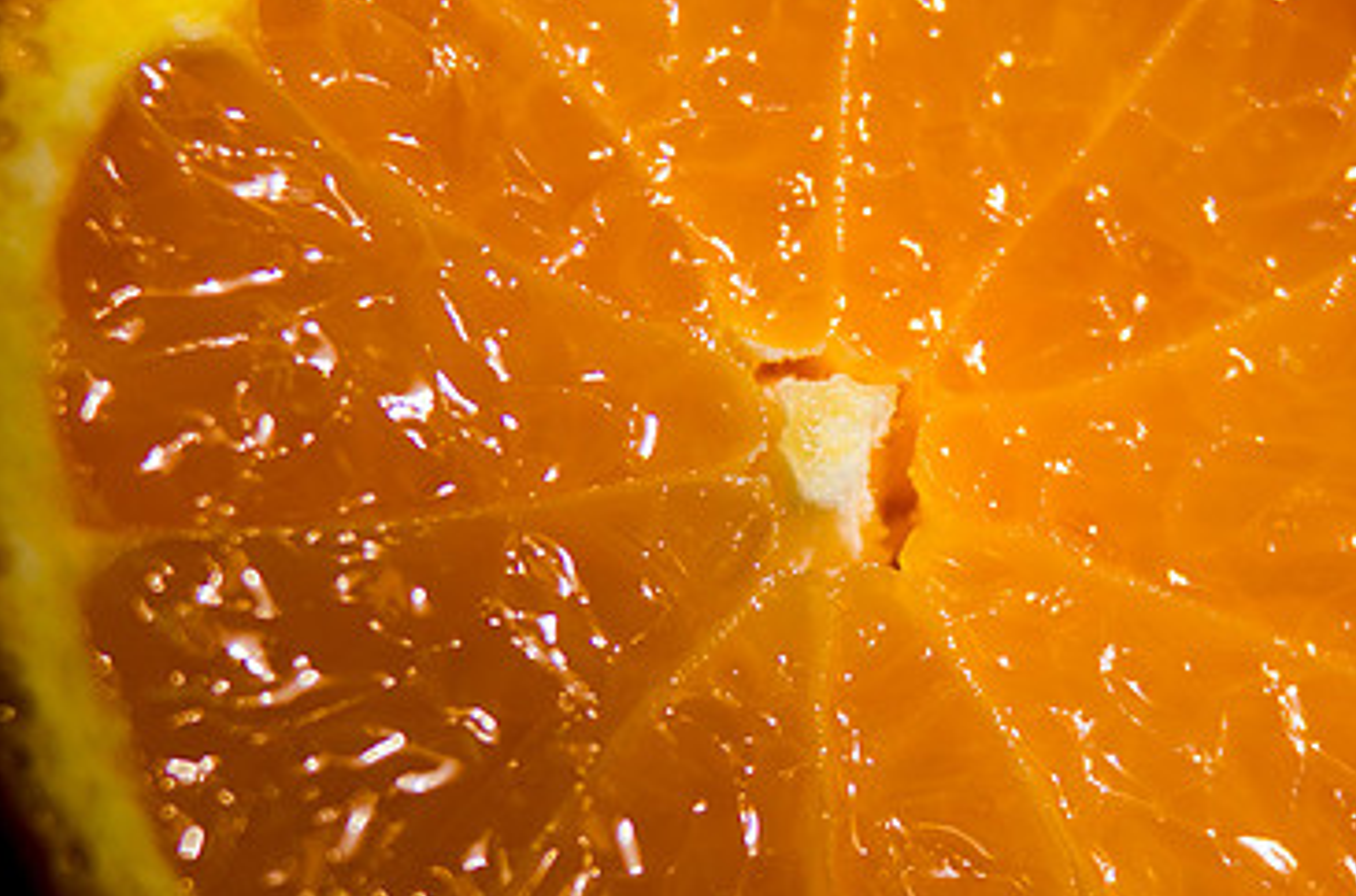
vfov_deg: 2.9
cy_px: 522
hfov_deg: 4.3
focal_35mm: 476
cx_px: 952
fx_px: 17883
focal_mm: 200
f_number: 4
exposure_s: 1/320
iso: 200
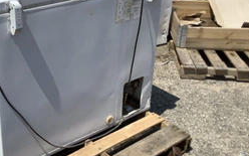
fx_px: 360
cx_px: 55
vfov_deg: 24.3
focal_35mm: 53
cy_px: 58
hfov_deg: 37.0
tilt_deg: -25.8
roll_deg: +0.5
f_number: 2.4
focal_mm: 3.3
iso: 25
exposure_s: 1/2809
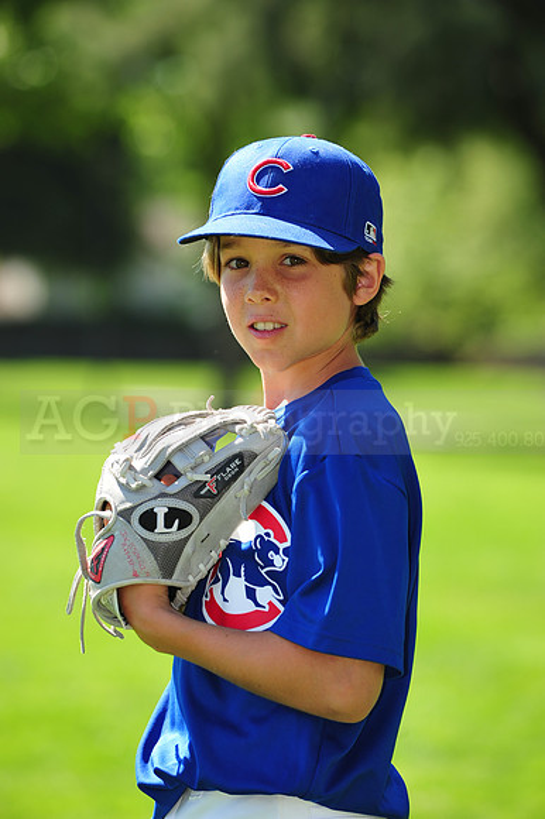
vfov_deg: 10.3
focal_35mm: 200
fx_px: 4547
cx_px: 272
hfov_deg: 6.9
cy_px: 410
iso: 200
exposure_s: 1/400
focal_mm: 200
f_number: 5.6
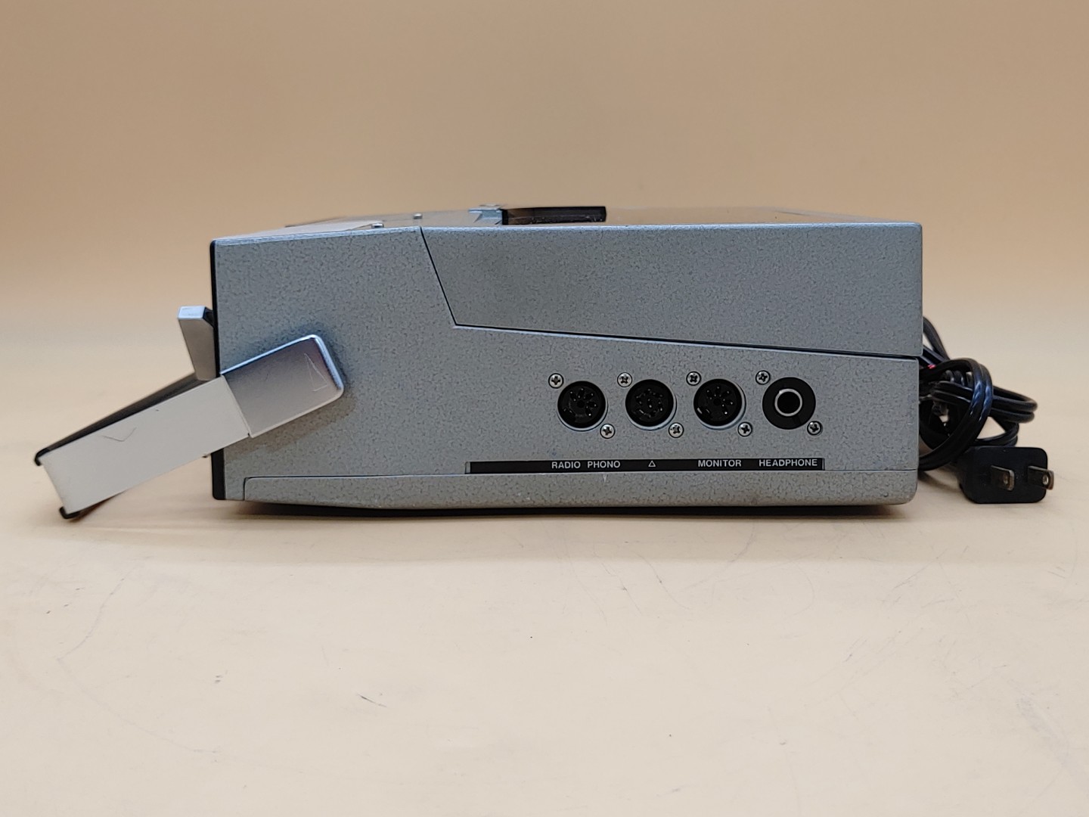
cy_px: 408
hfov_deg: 45.8
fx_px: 1290
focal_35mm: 41
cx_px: 544
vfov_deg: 35.1
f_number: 1.8
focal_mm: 4.36
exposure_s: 1/92
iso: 50
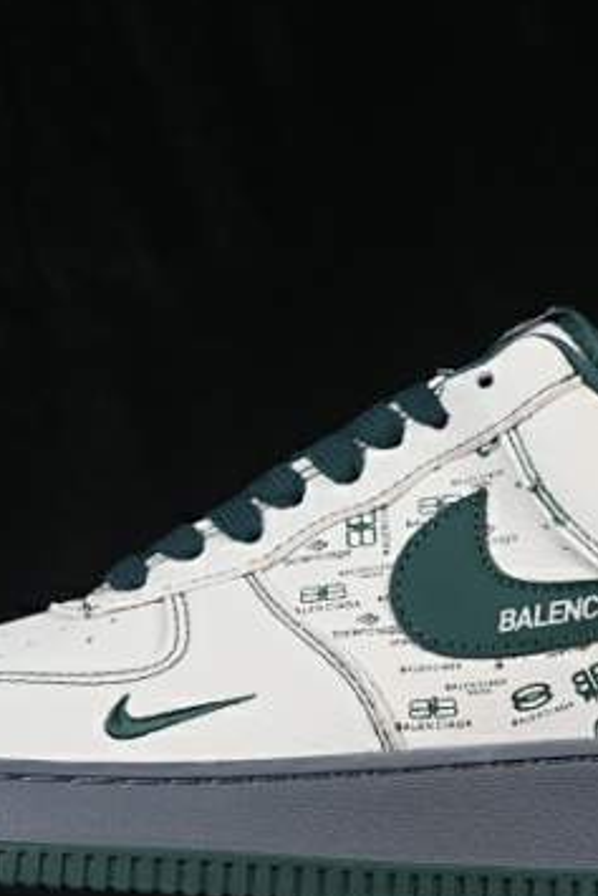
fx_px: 3833
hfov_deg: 8.9
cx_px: 406
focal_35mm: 154
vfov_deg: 13.3
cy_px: 538
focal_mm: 50
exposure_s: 1/80
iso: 160
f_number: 8
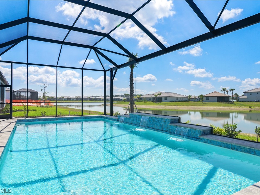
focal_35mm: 24
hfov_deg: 71.6
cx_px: 134
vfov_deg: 56.8
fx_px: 180
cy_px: 98
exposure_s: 1/640
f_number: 10
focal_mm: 22
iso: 320
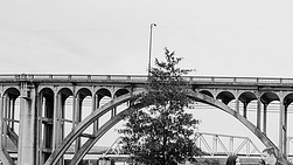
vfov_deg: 20.1
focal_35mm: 58
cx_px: 236
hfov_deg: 34.9
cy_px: 164
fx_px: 450
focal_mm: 24
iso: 200
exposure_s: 1/800
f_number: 2.8
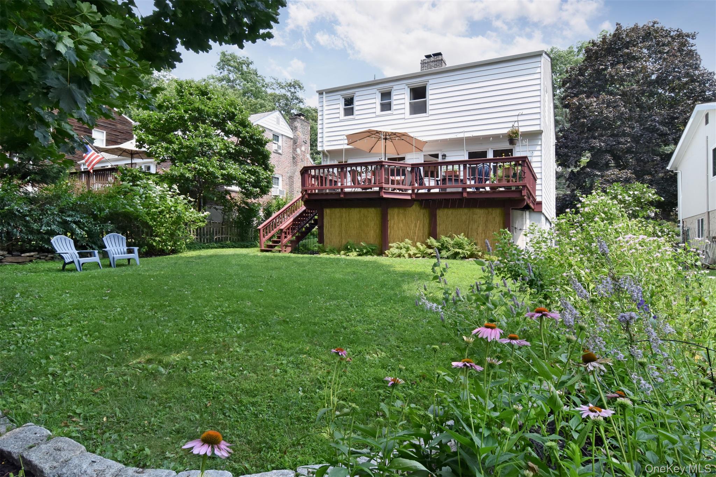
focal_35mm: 16
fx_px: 328
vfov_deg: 72.0
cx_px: 358
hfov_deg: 95.0
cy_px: 238
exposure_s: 1/160
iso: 640
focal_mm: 11
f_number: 14
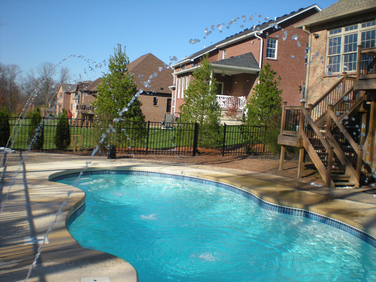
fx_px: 413
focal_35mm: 38
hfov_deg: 49.0
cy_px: 141
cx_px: 188
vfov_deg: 37.7
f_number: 4.6
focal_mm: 6.3
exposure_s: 1/388
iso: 64
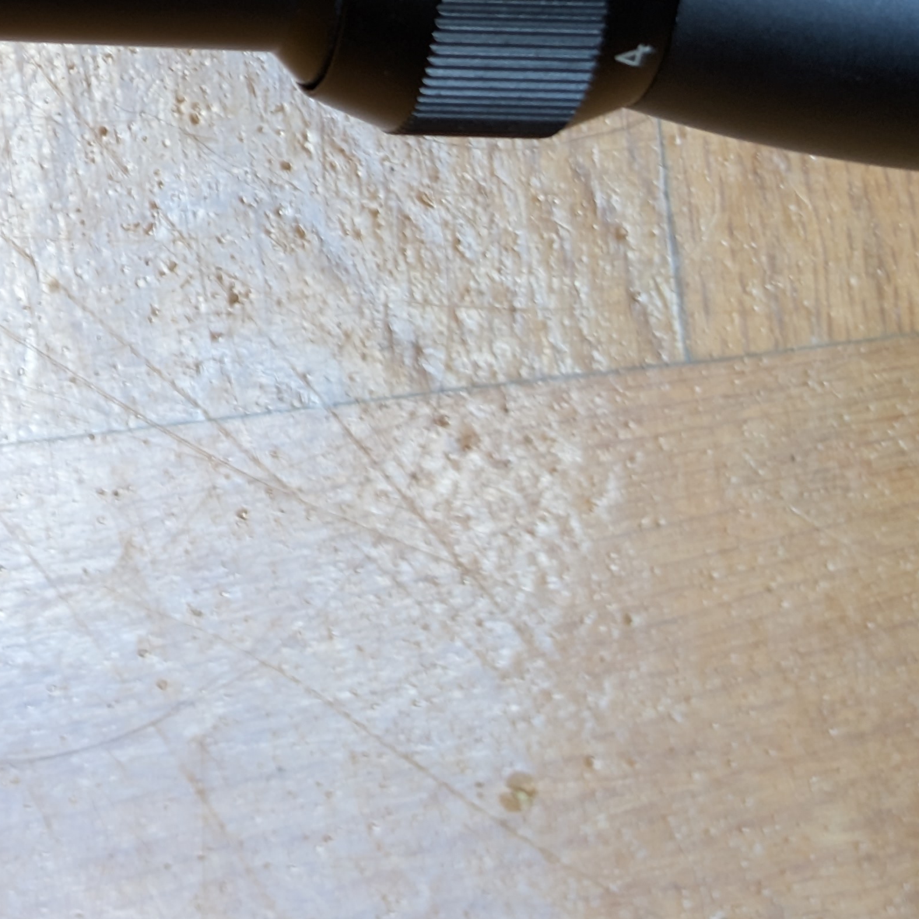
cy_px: -234
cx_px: -501
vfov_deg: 15.2
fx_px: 3304
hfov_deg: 14.6
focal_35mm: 110
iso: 31
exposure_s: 1/50.8
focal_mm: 6.9
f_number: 1.68
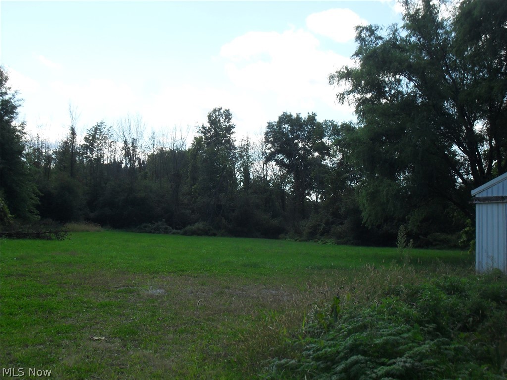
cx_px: 254
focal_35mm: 49
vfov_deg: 29.7
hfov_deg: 38.9
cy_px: 190
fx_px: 718
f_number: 10
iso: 100
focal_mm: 8.7
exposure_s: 1/125
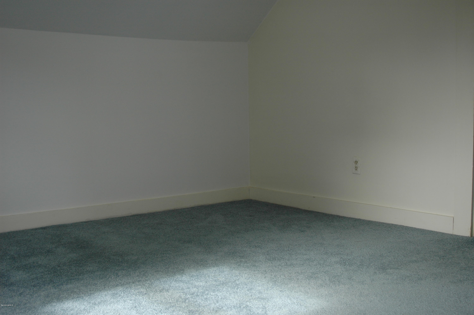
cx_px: 237
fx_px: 631
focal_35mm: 48
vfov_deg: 28.0
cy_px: 158
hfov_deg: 41.1
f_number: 4.5
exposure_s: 1/80
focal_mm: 32
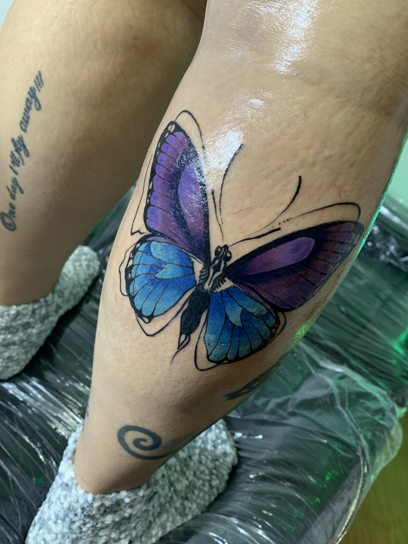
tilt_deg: -32.0
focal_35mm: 30
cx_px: 215
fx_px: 471
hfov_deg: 46.8
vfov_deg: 60.0
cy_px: 273
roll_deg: -28.1
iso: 320
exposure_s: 1/60
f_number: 1.8
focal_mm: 4.25
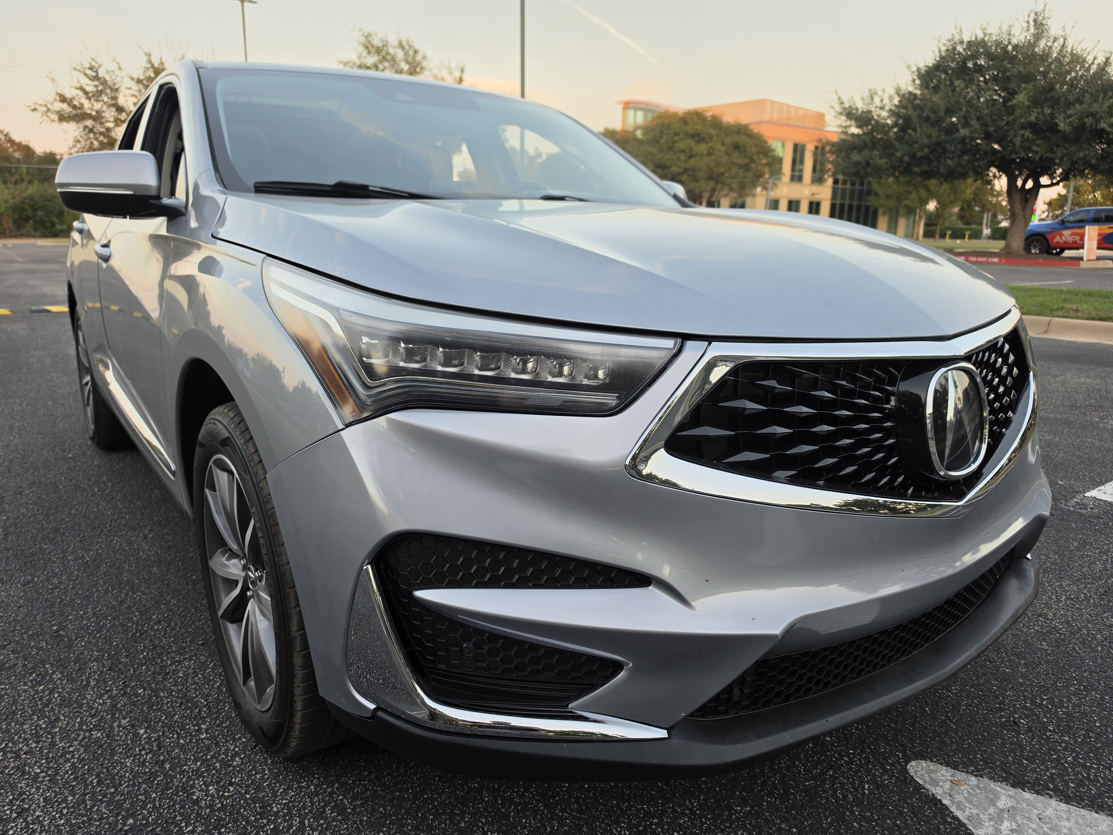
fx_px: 740
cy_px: 418
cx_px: 556
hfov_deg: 73.9
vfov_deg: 58.9
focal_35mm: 23
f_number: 1.4
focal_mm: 6.5
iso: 32
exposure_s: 1/180
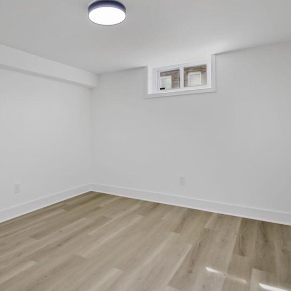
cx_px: 113
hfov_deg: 66.4
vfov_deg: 67.2
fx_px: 219
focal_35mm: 23
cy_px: 140
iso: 400
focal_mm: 16
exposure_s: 1/4
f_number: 8
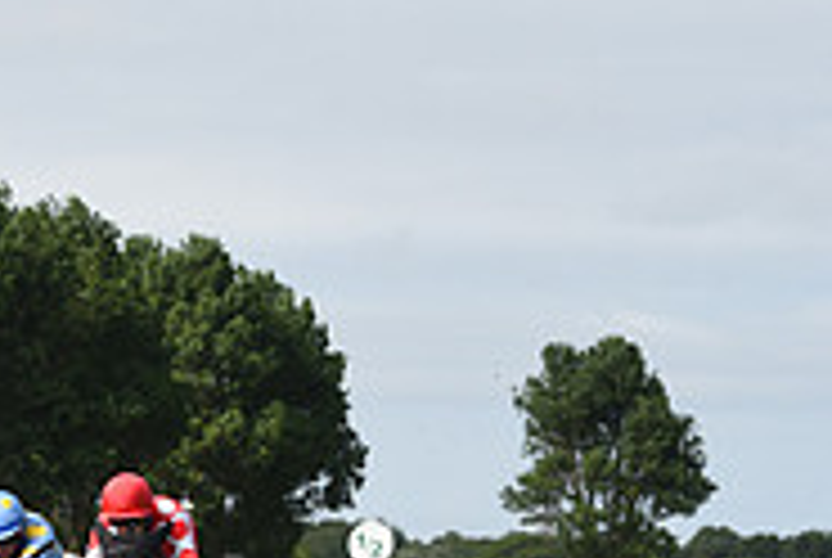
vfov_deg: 3.6
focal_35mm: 382
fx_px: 8842
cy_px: 677
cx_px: -328
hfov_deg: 5.3
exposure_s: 1/1600
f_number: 6.3
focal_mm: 122
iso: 400
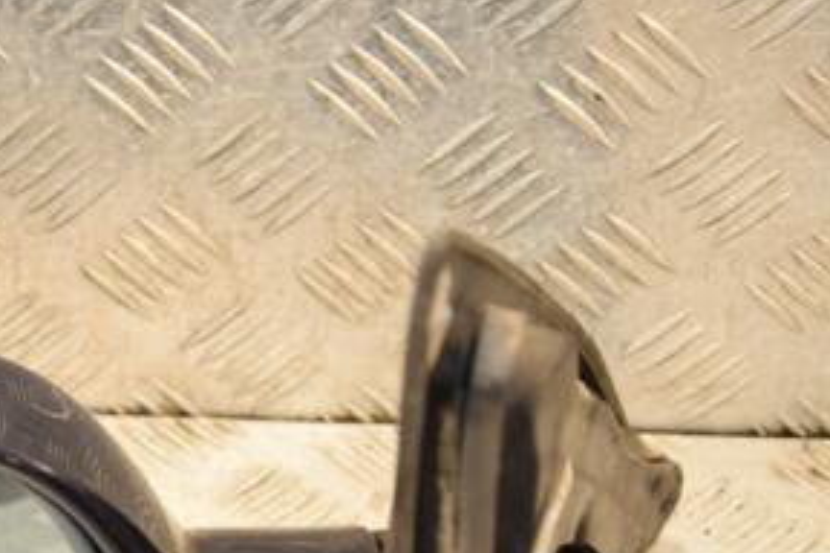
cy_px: 562
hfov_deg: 13.5
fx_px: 3458
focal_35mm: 150
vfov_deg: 9.1
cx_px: -29
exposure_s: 1/160
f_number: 4.8
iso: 800
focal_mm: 48
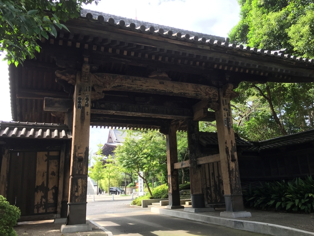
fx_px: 263
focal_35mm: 29
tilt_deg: +15.0
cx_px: 157
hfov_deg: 61.7
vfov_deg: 48.2
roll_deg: +0.8
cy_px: 118
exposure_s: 1/335
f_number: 2.2
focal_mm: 4.15
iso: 32
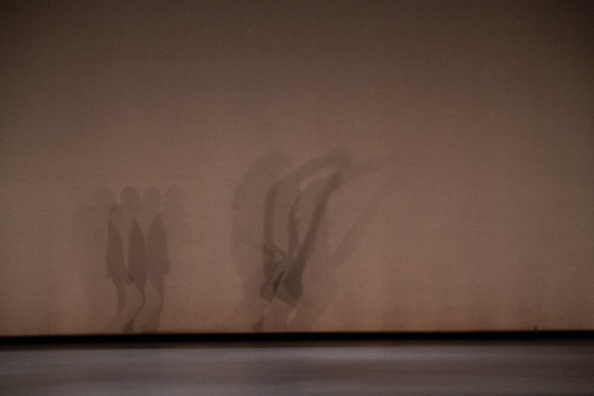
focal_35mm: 135
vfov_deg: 10.2
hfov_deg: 15.2
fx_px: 2228
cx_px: 297
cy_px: 198
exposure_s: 1/500
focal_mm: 135
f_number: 6.3
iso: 12800
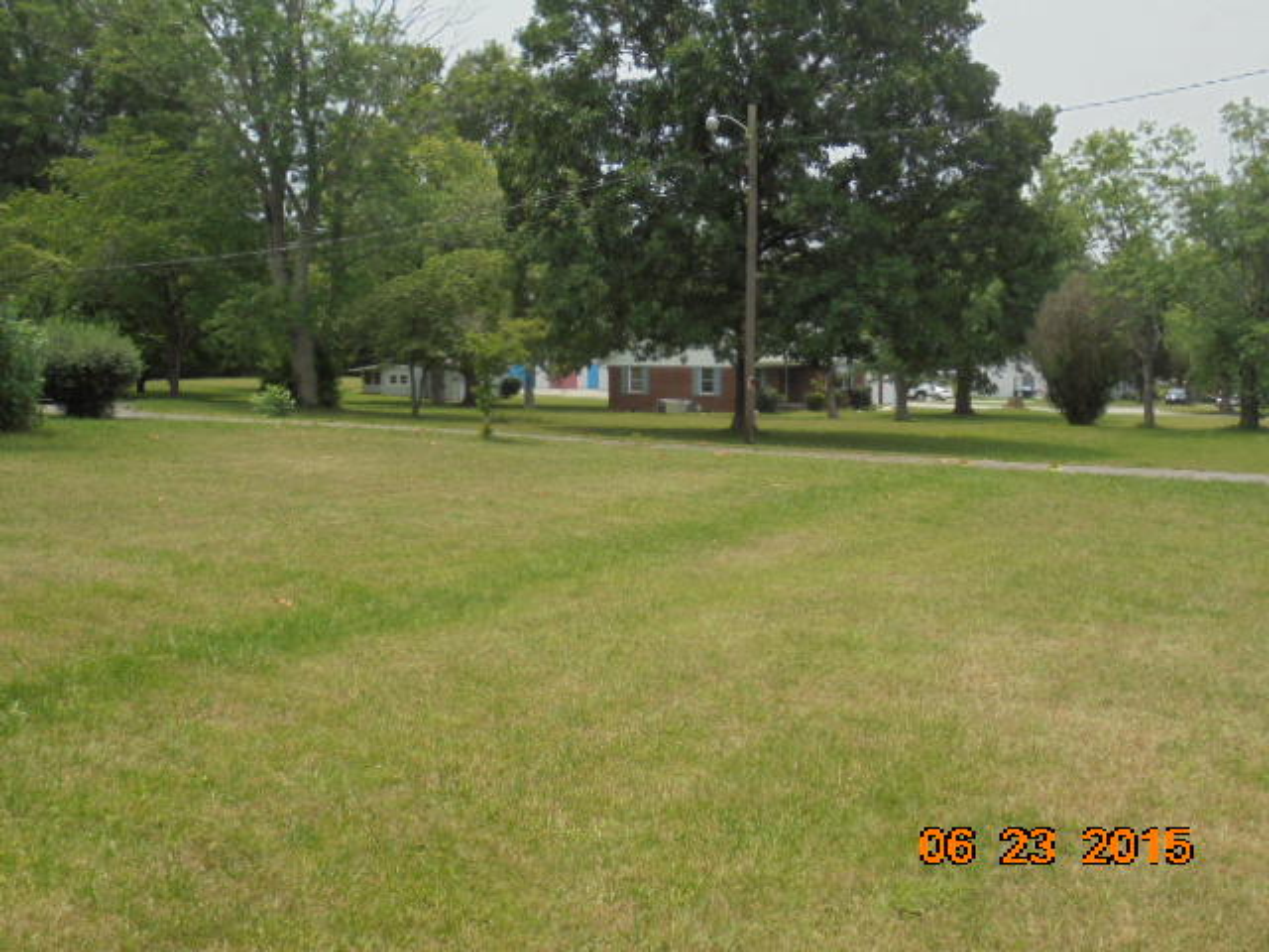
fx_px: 1393
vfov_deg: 37.7
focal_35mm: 38
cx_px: 634
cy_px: 476
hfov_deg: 49.0
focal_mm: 6.9
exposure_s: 1/640
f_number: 4.2
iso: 100
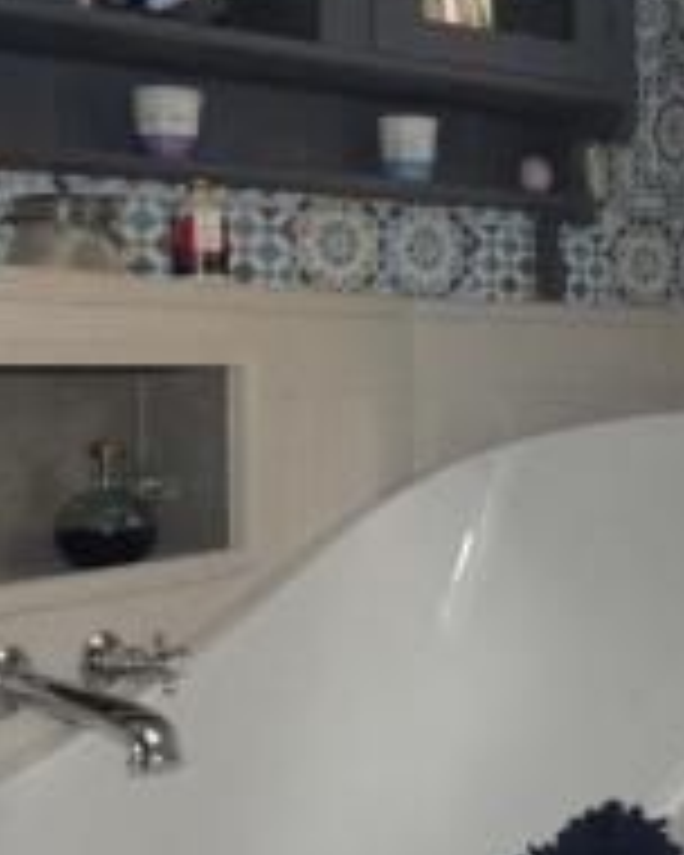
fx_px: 1518
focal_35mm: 60
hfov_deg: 22.9
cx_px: 862
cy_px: 340
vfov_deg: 31.4
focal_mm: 3.6
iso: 400
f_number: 2.8
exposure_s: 1/80
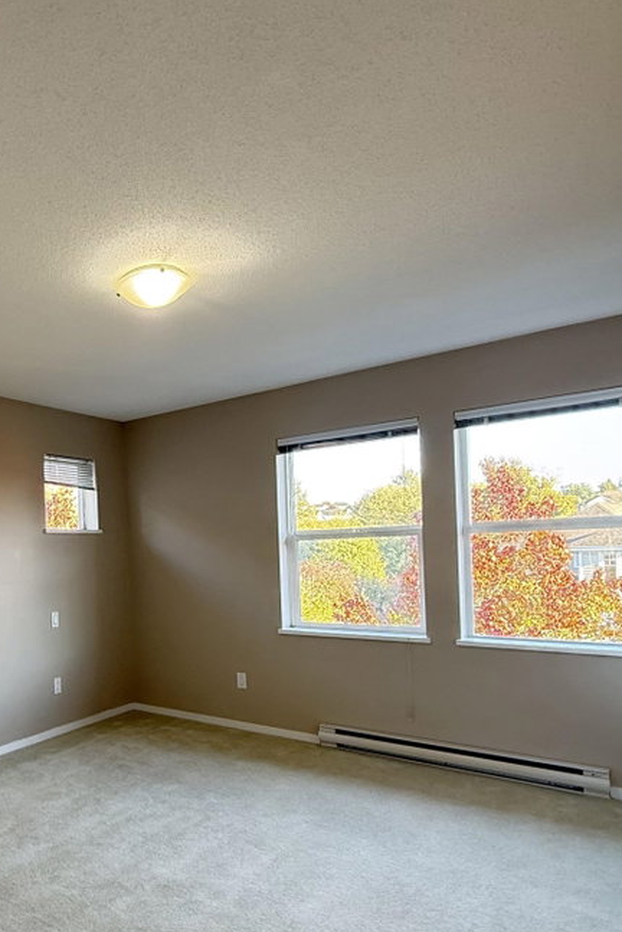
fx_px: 621
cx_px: 71
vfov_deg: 73.0
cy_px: 554
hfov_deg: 48.1
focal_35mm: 24
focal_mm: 2.22
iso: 320
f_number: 2.2
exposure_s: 1/84
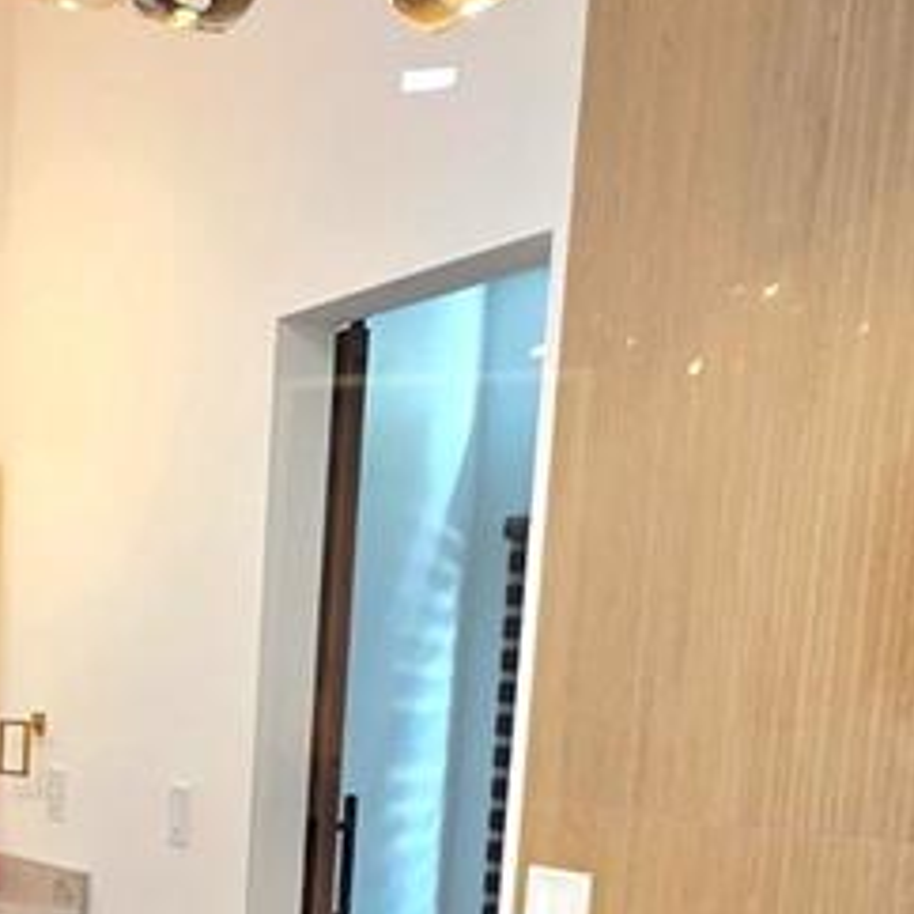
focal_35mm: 57
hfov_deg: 27.0
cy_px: 948
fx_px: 1703
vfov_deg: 28.0
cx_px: -151
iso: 200
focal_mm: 2.2
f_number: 1.9
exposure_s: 1/60.2
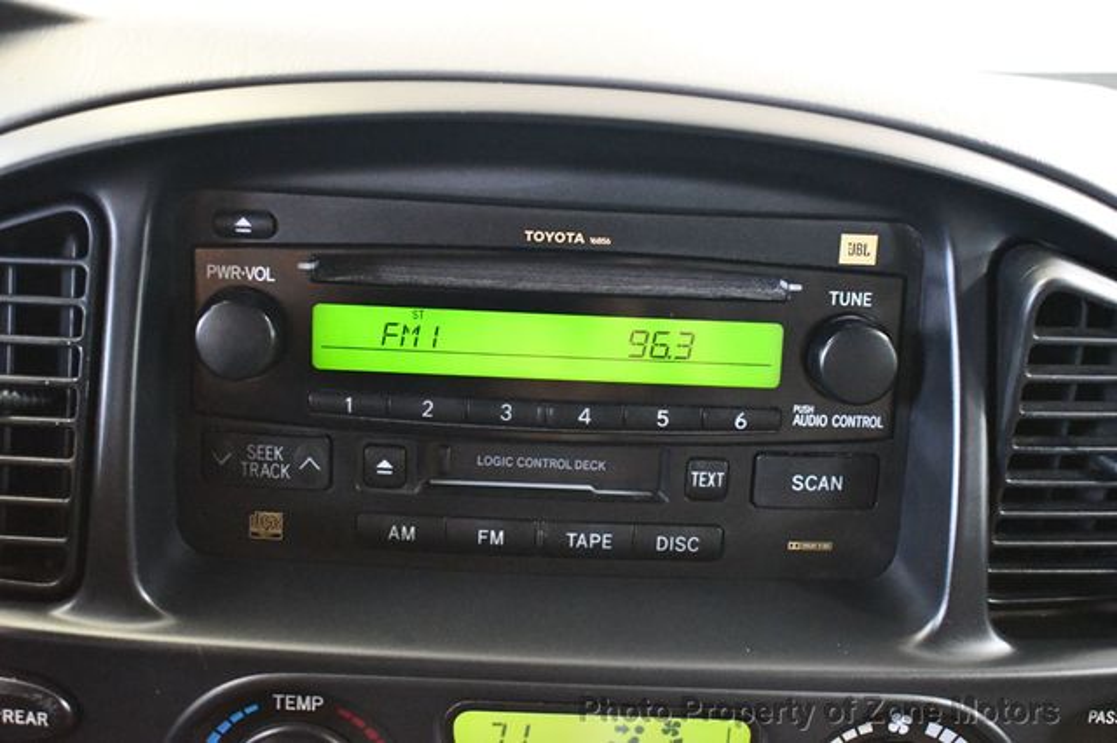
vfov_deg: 29.2
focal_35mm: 46
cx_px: 558
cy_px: 372
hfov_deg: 42.8
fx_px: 1426
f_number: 4.2
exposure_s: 1/60
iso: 12800
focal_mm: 31
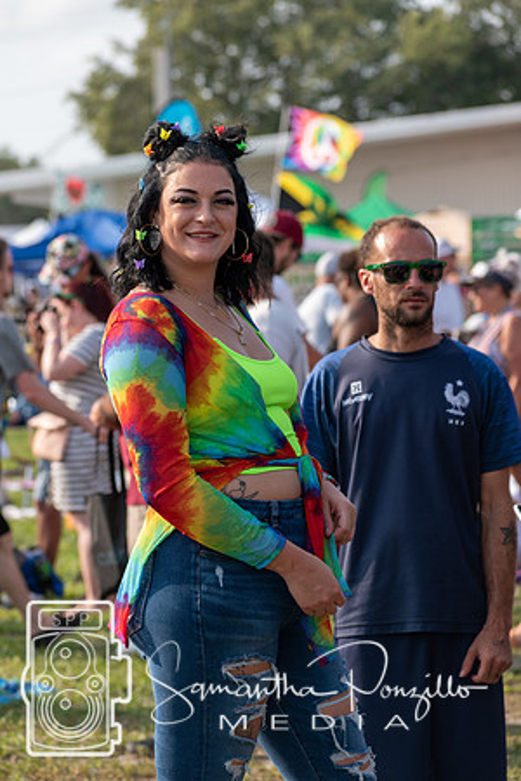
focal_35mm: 195
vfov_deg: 10.5
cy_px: 390
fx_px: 4233
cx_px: 260
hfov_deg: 7.0
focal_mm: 130
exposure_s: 1/640
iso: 200
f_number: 6.3
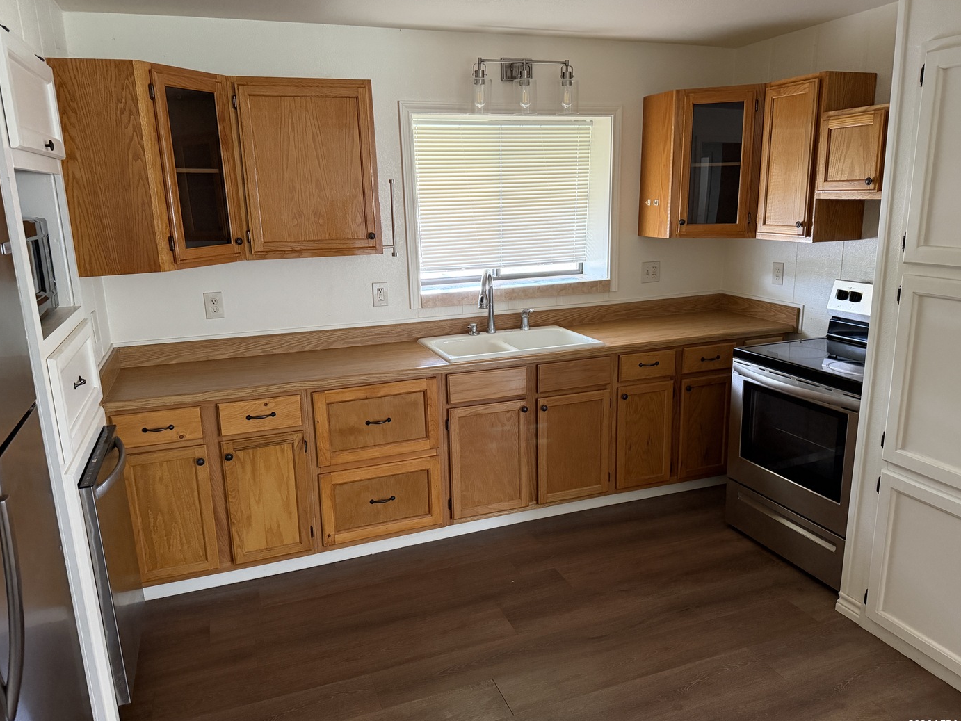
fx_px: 694
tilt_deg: -13.1
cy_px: 354
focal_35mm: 25
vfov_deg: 54.9
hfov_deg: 69.4
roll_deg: +1.7
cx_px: 481
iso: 640
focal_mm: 6.76
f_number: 1.78
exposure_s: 1/60
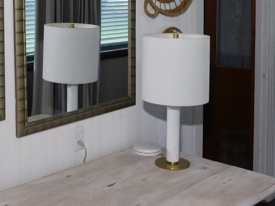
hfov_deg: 27.1
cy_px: 16
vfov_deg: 20.5
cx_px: 47
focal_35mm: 70
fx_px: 556
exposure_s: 1/30
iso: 125
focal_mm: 4
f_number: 3
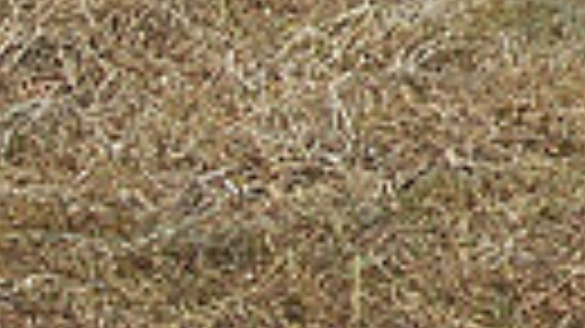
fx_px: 2946
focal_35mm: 190
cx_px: 1008
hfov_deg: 10.7
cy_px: -541
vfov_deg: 6.0
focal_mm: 8
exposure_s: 1/750
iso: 100
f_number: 4
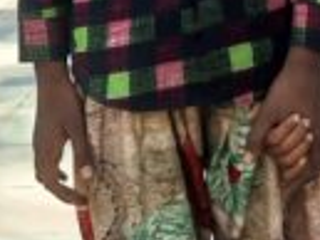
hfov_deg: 10.1
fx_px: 1758
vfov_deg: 7.5
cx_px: 489
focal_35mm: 190
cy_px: -250
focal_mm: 5.23
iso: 25
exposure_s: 1/105
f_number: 1.8
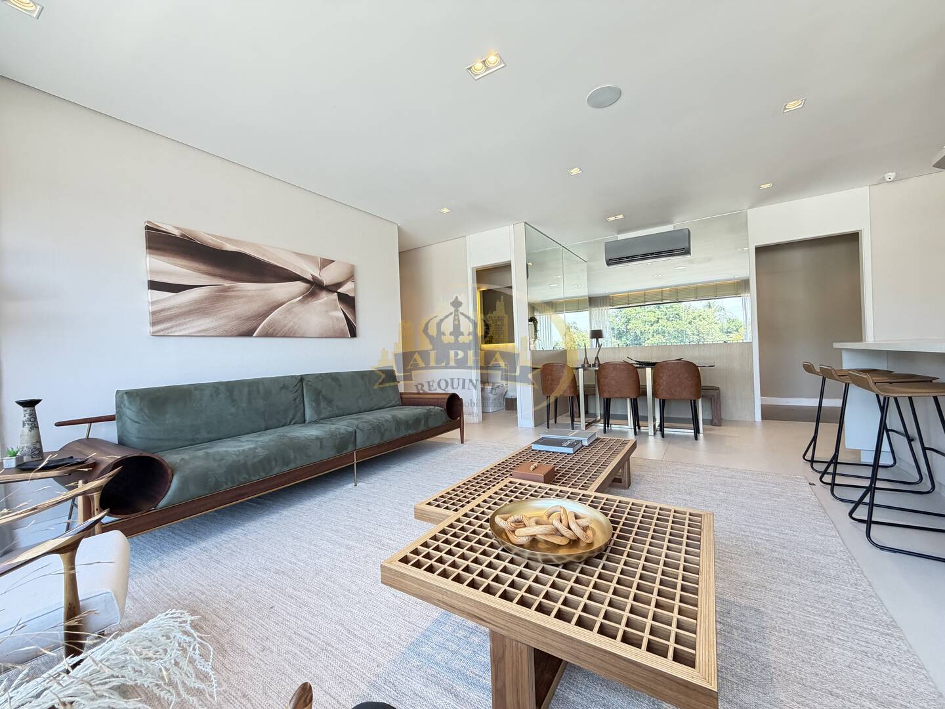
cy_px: 354
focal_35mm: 14
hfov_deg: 102.1
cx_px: 472
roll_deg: +2.3
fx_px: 382
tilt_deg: -0.7
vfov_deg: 85.7
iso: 320
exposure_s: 1/120
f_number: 2.2
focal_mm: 2.22
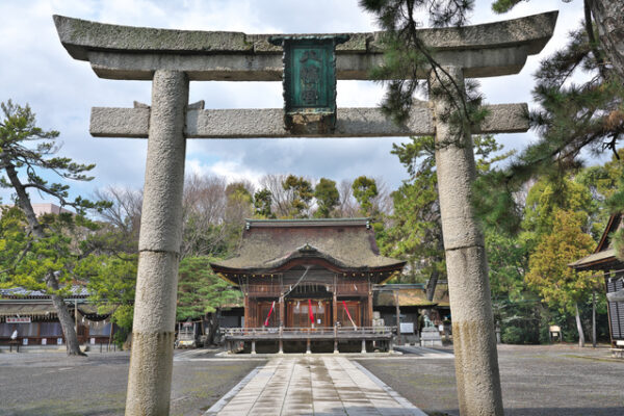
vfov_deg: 38.9
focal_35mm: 34
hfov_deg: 55.8
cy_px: 208
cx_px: 312
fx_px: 589
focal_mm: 34
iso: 100
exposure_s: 1/160
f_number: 9
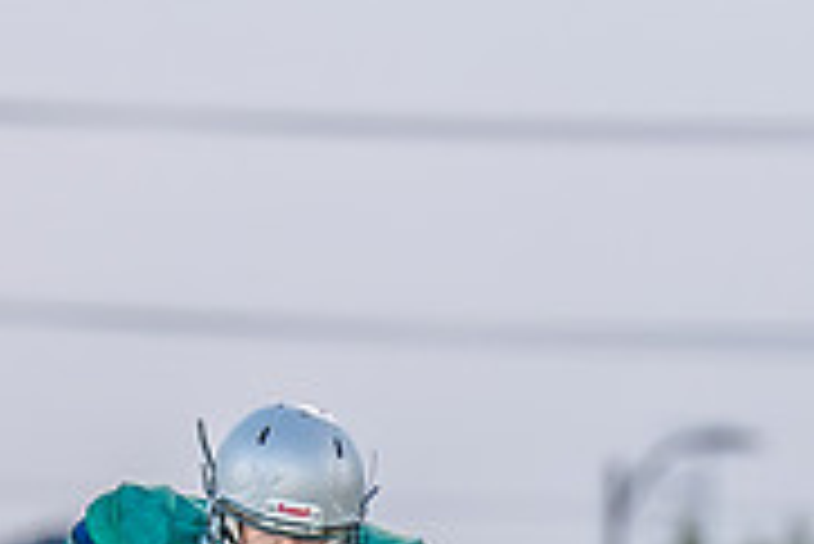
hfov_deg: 1.6
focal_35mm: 1293
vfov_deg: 1.1
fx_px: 29259
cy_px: 752
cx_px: 584
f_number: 2.8
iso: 800
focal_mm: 200
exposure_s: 1/1000
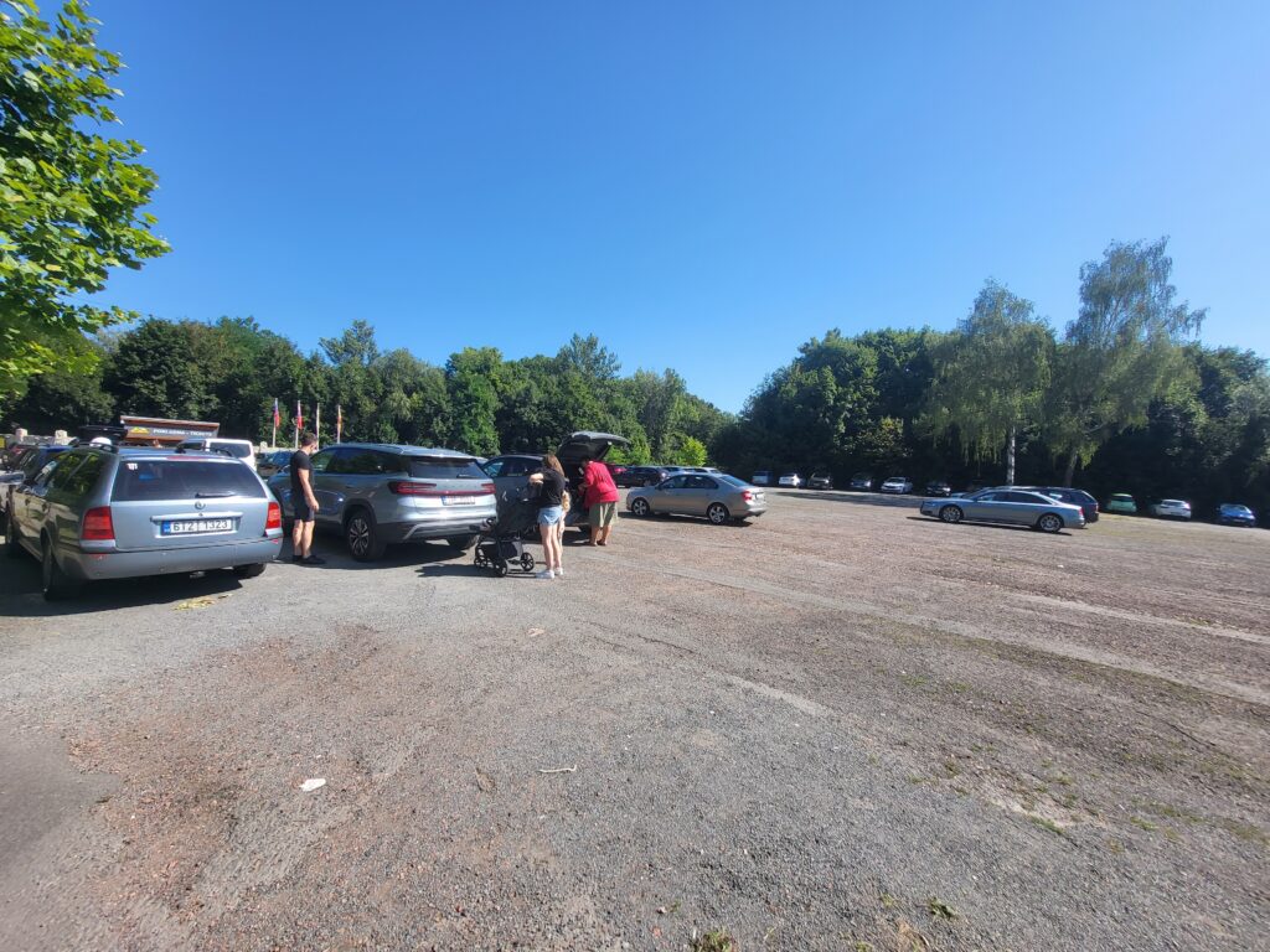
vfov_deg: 89.9
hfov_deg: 106.2
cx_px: 635
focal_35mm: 13
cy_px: 476
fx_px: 477
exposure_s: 1/756
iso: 32
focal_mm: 1.74
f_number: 2.2
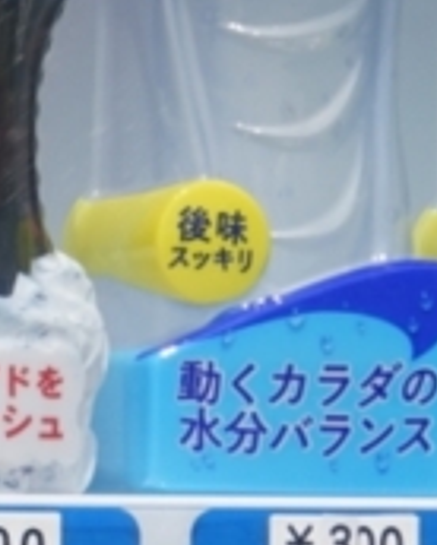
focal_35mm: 836
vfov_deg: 2.3
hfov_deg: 1.9
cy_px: -114
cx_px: 165
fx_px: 13492
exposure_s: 1/250
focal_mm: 128
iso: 100
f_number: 11
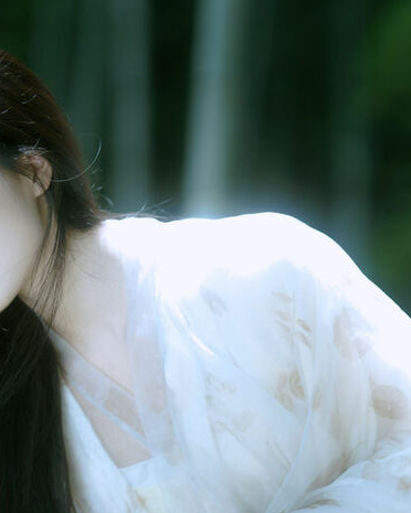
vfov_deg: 10.7
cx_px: 203
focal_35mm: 180
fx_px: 2737
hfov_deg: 8.6
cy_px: 367
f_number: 1.8
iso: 250
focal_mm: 85
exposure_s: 1/3200
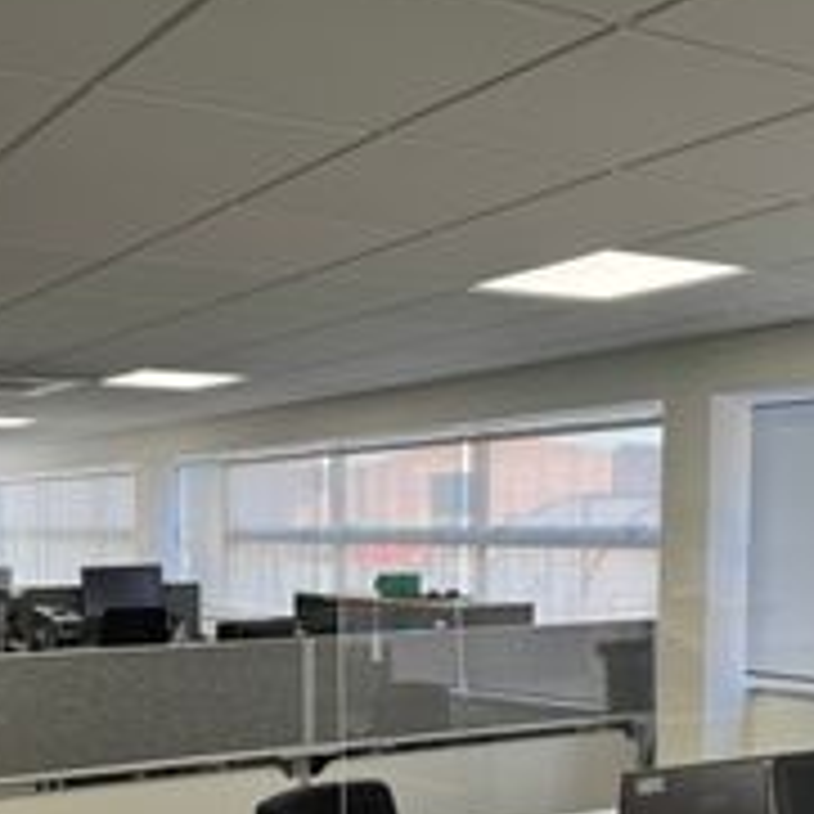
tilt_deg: -3.6
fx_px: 1250
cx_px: 216
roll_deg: +0.5
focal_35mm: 47
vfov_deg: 35.3
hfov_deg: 35.4
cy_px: 607
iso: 100
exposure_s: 1/100
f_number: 1.78
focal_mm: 6.76
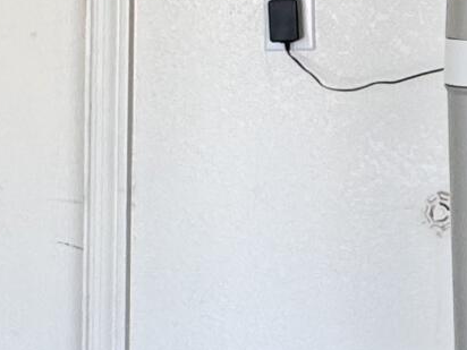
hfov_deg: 17.8
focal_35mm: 102
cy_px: -102
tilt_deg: +1.1
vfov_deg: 14.0
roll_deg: -0.4
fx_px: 1376
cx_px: 631
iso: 40
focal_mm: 2.22
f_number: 2.2
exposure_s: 1/122
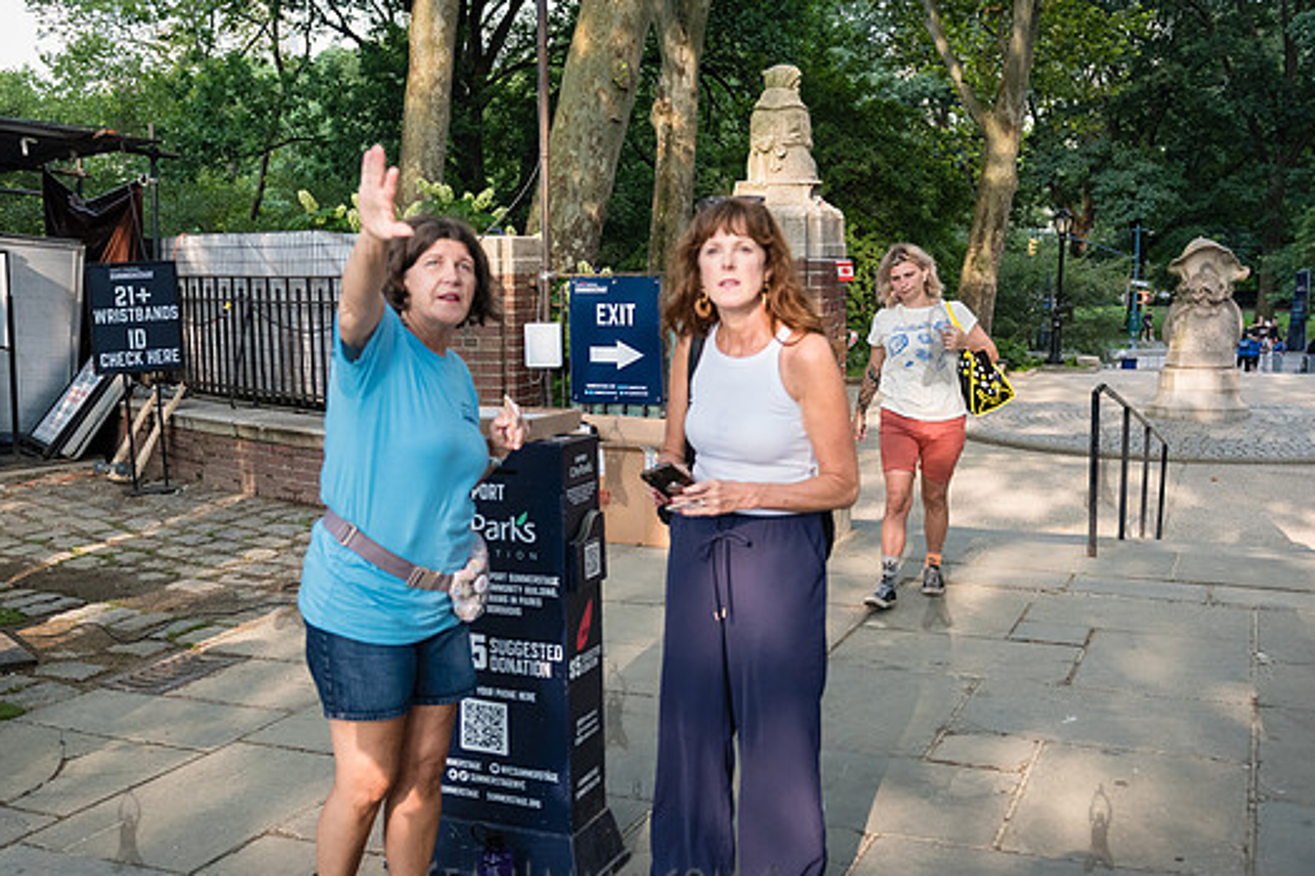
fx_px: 1461
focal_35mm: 40
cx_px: 612
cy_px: 463
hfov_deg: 48.4
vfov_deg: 33.4
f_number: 3.2
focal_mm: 32
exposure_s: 1/2500
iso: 2000
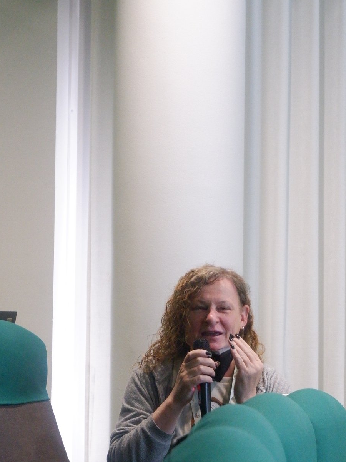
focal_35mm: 109
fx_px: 1453
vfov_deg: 18.0
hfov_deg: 13.6
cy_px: 298
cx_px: 155
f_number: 5.6
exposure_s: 1/80
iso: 6400
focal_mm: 45
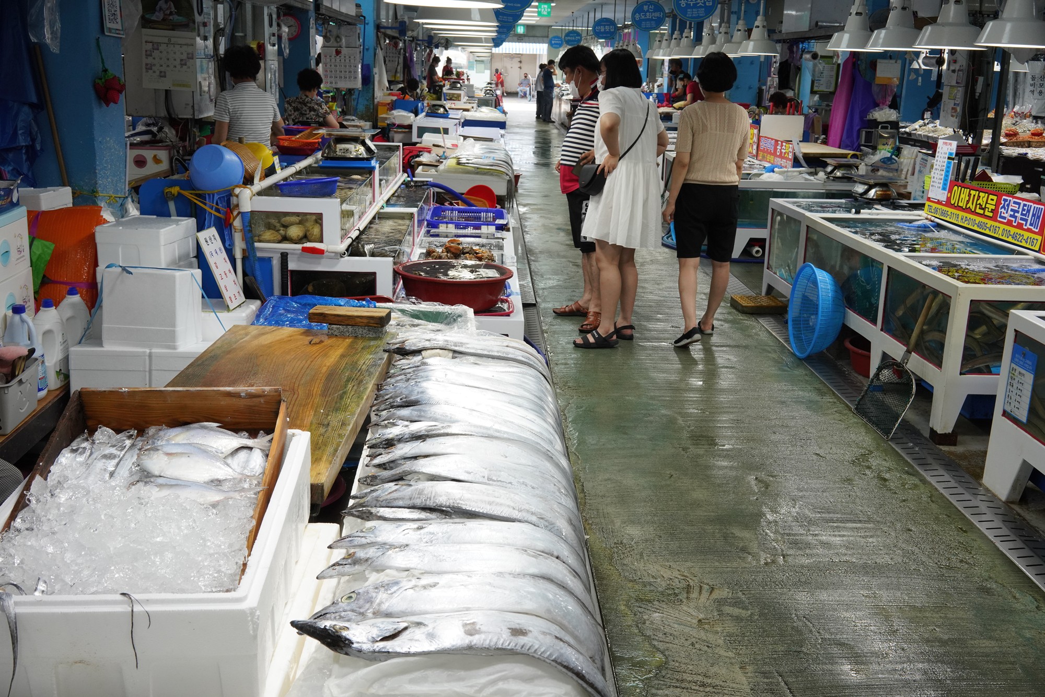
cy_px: 348
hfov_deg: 54.4
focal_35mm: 35
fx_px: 1016
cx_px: 522
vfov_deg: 37.9
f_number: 11
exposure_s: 1/125
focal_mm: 35
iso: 1600
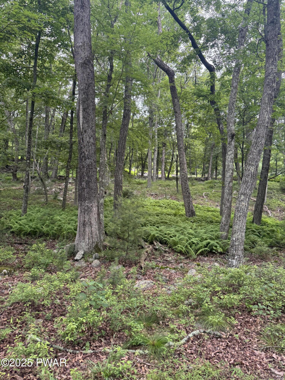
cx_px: 142
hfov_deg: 56.8
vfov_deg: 71.6
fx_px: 263
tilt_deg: +5.6
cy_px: 190
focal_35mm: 24
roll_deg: -7.1
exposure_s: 1/121
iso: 160
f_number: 1.78
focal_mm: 6.76
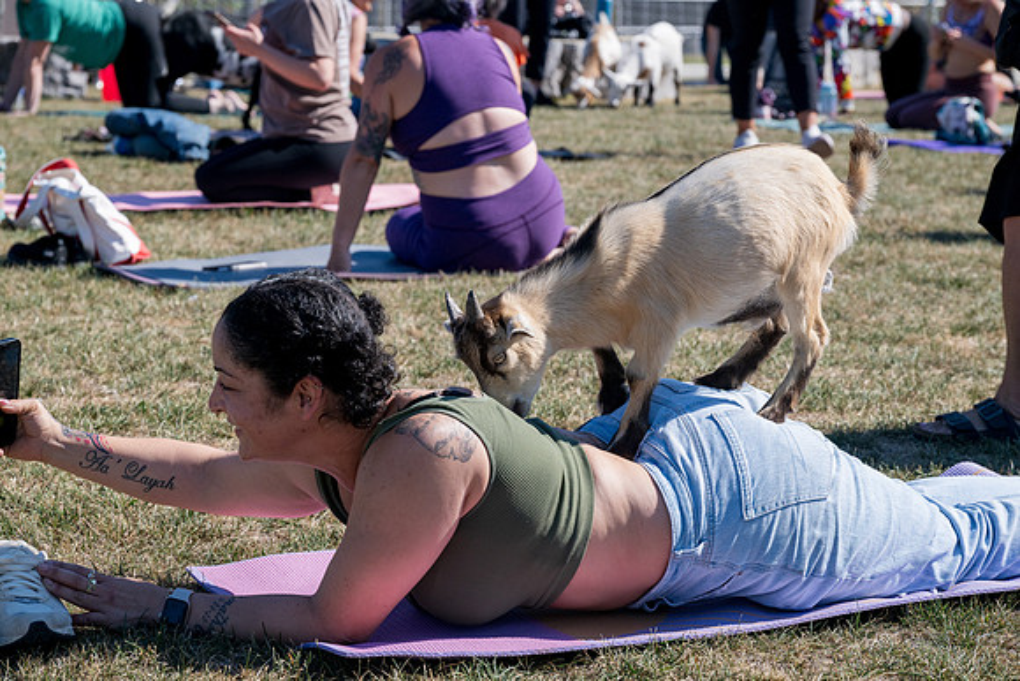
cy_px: 340
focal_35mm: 96
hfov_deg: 21.2
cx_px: 510
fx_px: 2721
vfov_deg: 14.3
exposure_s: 1/1000
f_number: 8
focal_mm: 96
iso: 400
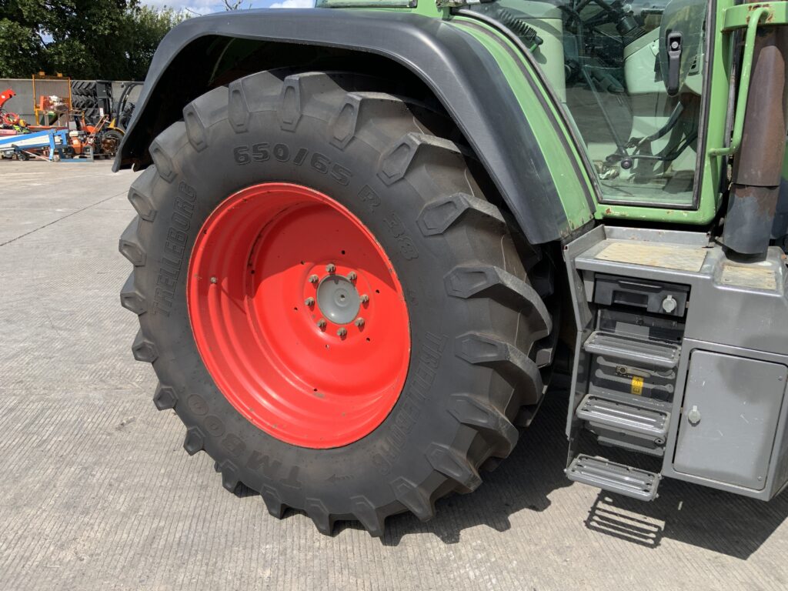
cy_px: 296
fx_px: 660
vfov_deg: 48.2
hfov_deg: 61.7
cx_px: 394
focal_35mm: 29
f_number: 1.8
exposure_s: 1/1195
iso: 16
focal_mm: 3
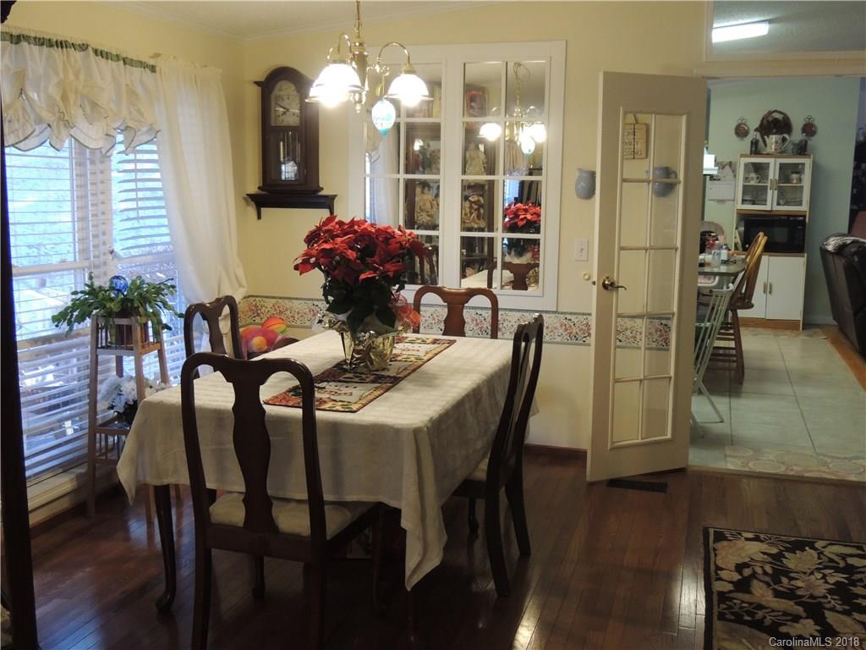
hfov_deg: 52.6
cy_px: 325
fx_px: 876
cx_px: 433
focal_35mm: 35
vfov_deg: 40.7
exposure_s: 1/30
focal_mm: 6.2
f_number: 3.3
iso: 400
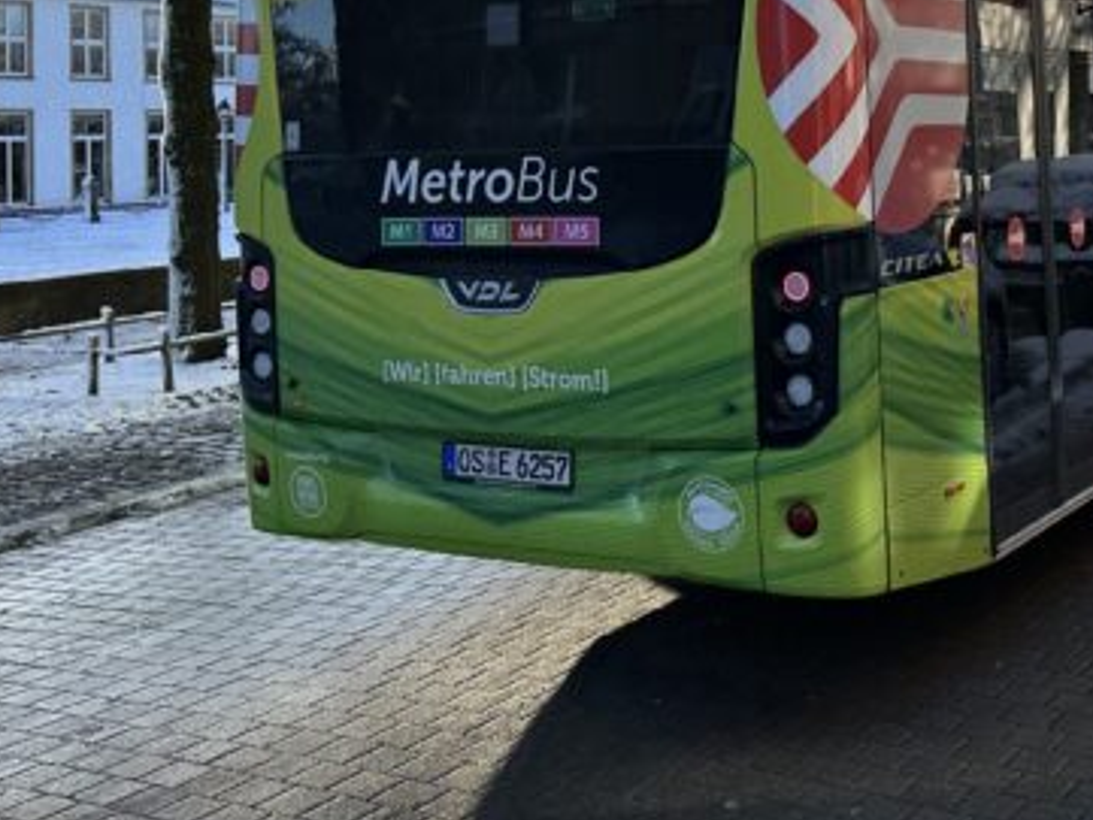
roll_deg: +2.7
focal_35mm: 51
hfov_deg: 36.4
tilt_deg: +2.4
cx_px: 851
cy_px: 45
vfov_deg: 27.3
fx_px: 1611
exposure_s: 1/1517
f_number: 1.78
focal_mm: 6.86
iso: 80
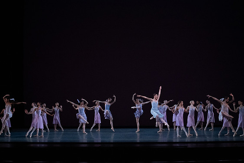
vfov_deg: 18.9
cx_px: 119
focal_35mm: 72
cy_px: 82
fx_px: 488
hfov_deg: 28.1
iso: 12800
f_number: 13
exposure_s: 1/400
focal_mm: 70
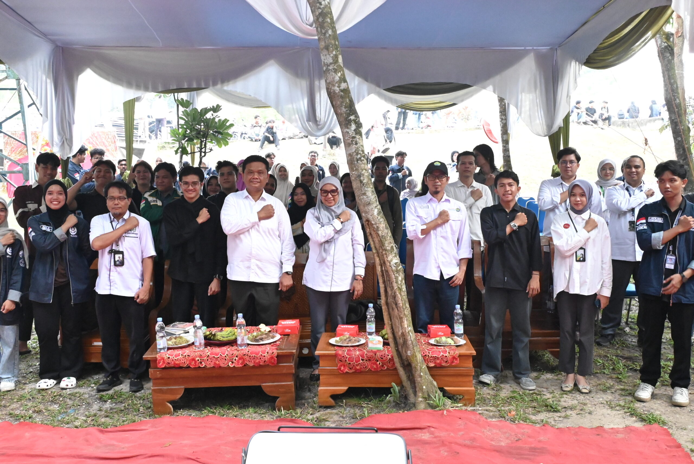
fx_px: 694
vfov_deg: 36.9
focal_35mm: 36
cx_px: 347
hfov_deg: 53.1
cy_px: 232
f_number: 7.1
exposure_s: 1/100
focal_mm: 24
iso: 10000
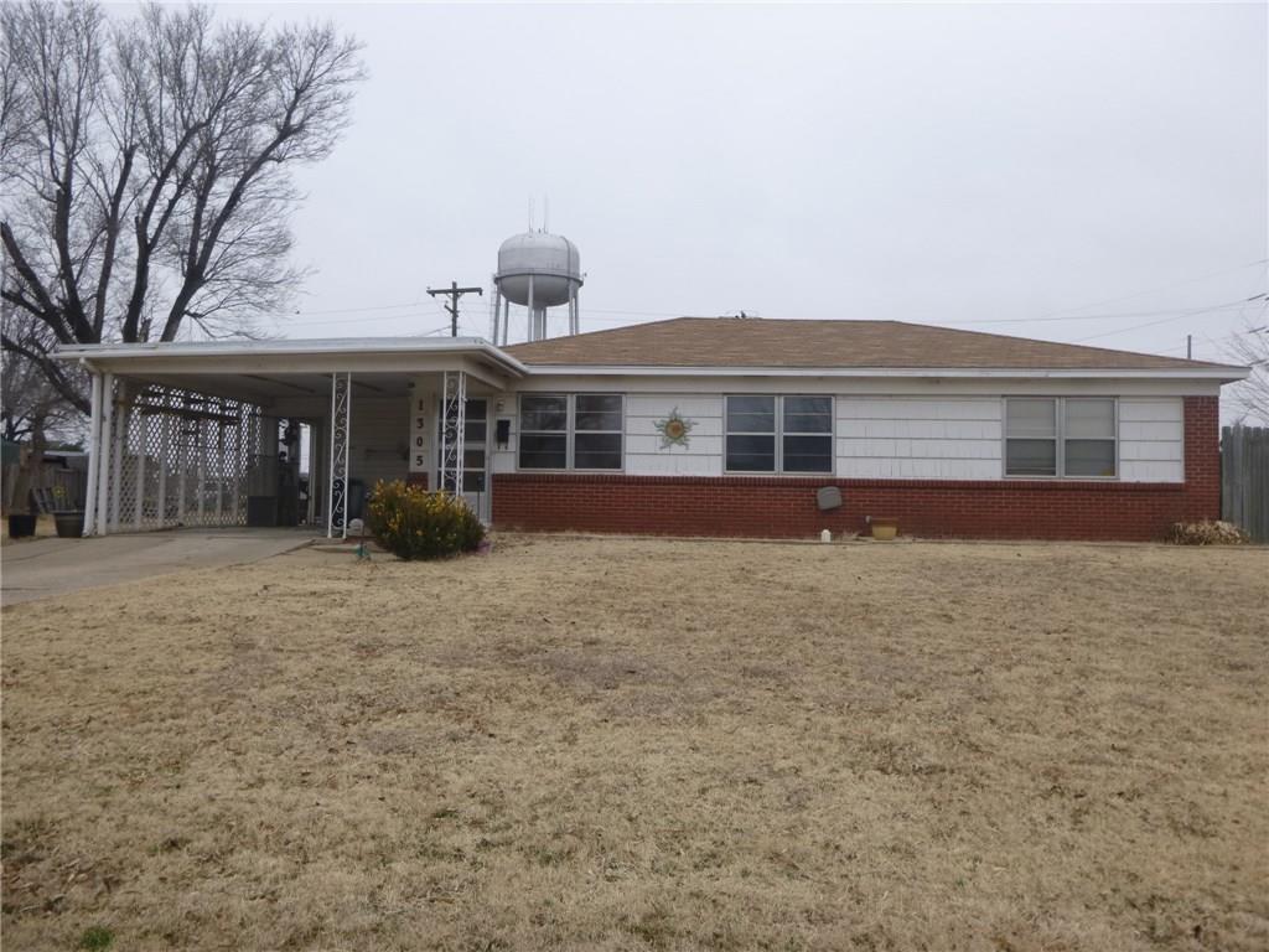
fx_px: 1063
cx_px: 634
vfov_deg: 48.2
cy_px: 476
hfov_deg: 61.7
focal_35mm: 29
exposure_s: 1/320
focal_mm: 5.2
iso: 100
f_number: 4.1
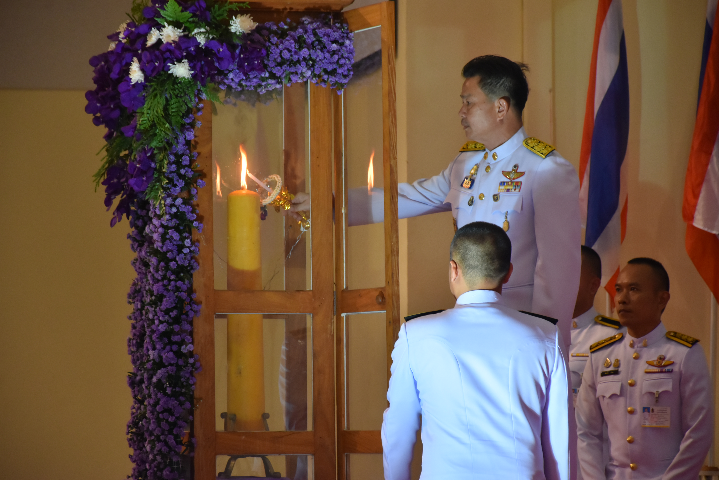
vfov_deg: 7.5
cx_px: 360
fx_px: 3655
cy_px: 240
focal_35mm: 183
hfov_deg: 11.2
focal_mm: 122
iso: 900
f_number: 5.6
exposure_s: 1/60
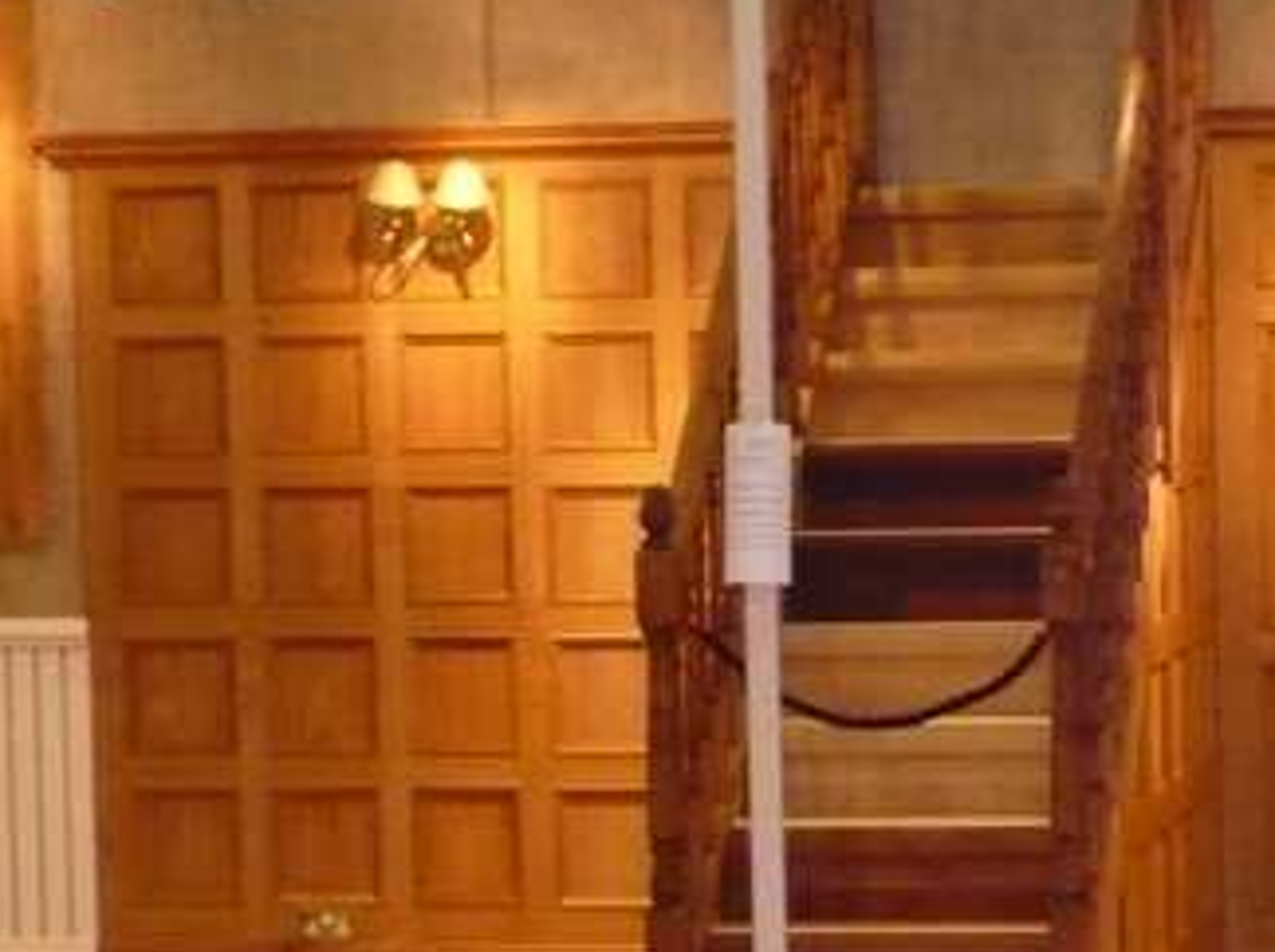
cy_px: 525
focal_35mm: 138
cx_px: 960
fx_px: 5075
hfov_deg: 14.3
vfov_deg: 10.7
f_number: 3.5
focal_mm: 9.1
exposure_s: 1/30
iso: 640
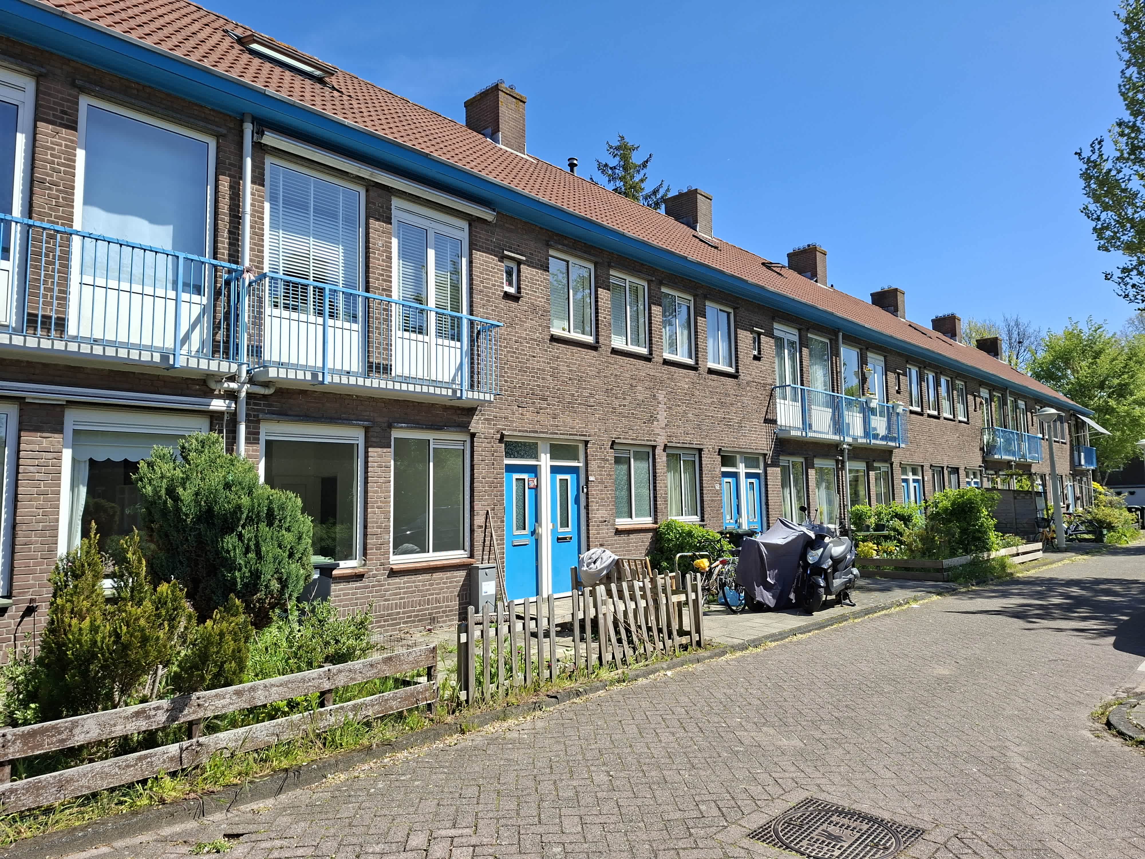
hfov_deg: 73.9
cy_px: 430
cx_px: 572
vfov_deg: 58.9
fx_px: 761
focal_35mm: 23
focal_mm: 5.5
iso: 50
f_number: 1.8
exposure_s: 1/1429
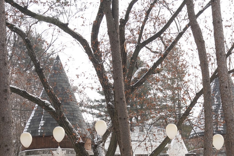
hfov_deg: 17.7
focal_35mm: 114
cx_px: 198
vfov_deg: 11.8
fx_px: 741
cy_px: 172
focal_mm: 49
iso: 320
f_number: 13
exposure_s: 1/100
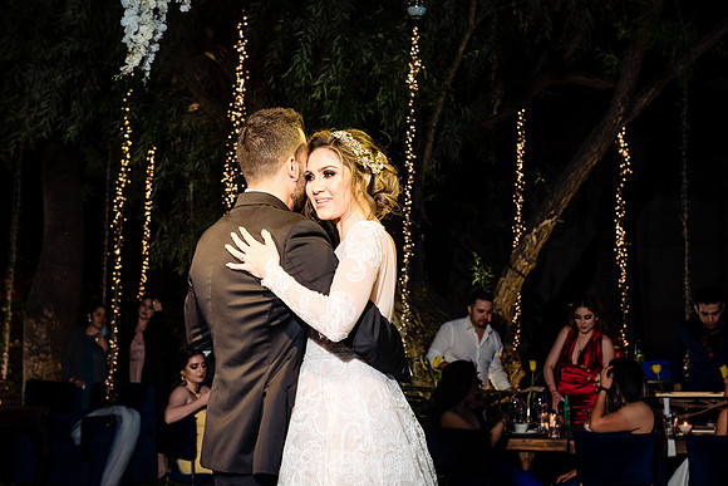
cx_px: 364
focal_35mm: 66
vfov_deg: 20.6
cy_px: 243
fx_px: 1335
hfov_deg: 30.5
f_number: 8
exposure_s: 1/200
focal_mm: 66
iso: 1600
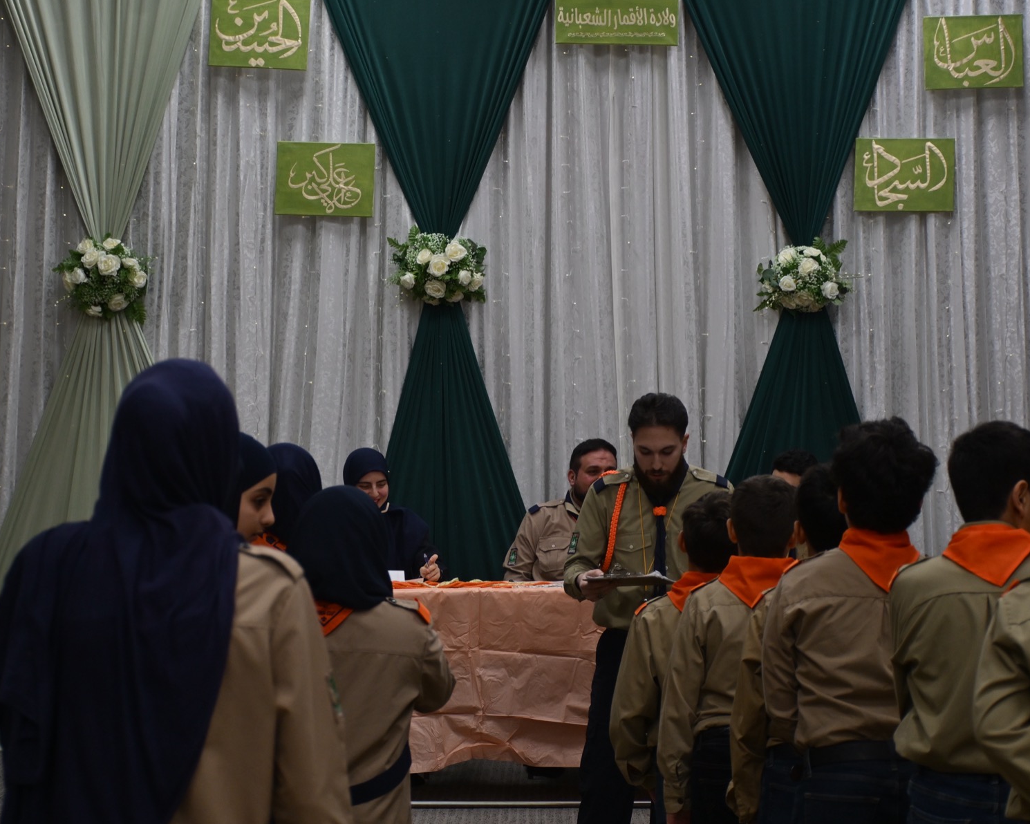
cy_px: 412
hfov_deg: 22.5
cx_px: 526
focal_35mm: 85
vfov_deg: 18.1
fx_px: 2591
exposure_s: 1/80
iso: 720
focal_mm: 50
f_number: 4.8
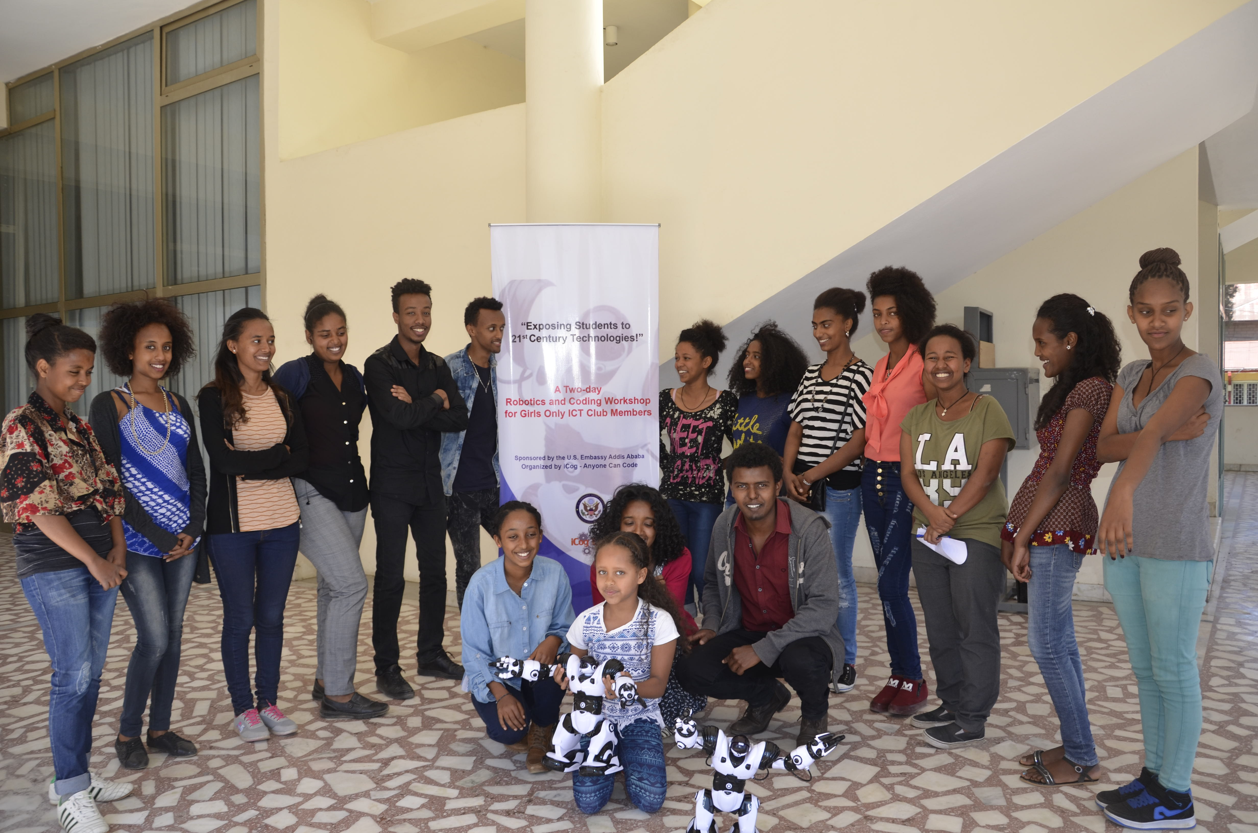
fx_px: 942
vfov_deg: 47.7
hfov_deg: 67.5
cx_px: 629
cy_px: 416
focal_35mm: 27
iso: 180
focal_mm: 18
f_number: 4
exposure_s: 1/250
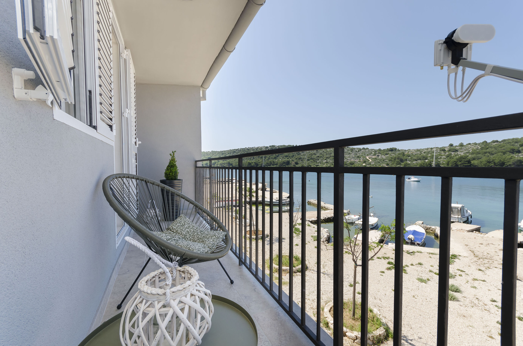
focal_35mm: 15
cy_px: 173
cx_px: 262
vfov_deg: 77.1
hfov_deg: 100.5
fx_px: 217
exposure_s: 1/200
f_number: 9
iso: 100
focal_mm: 10
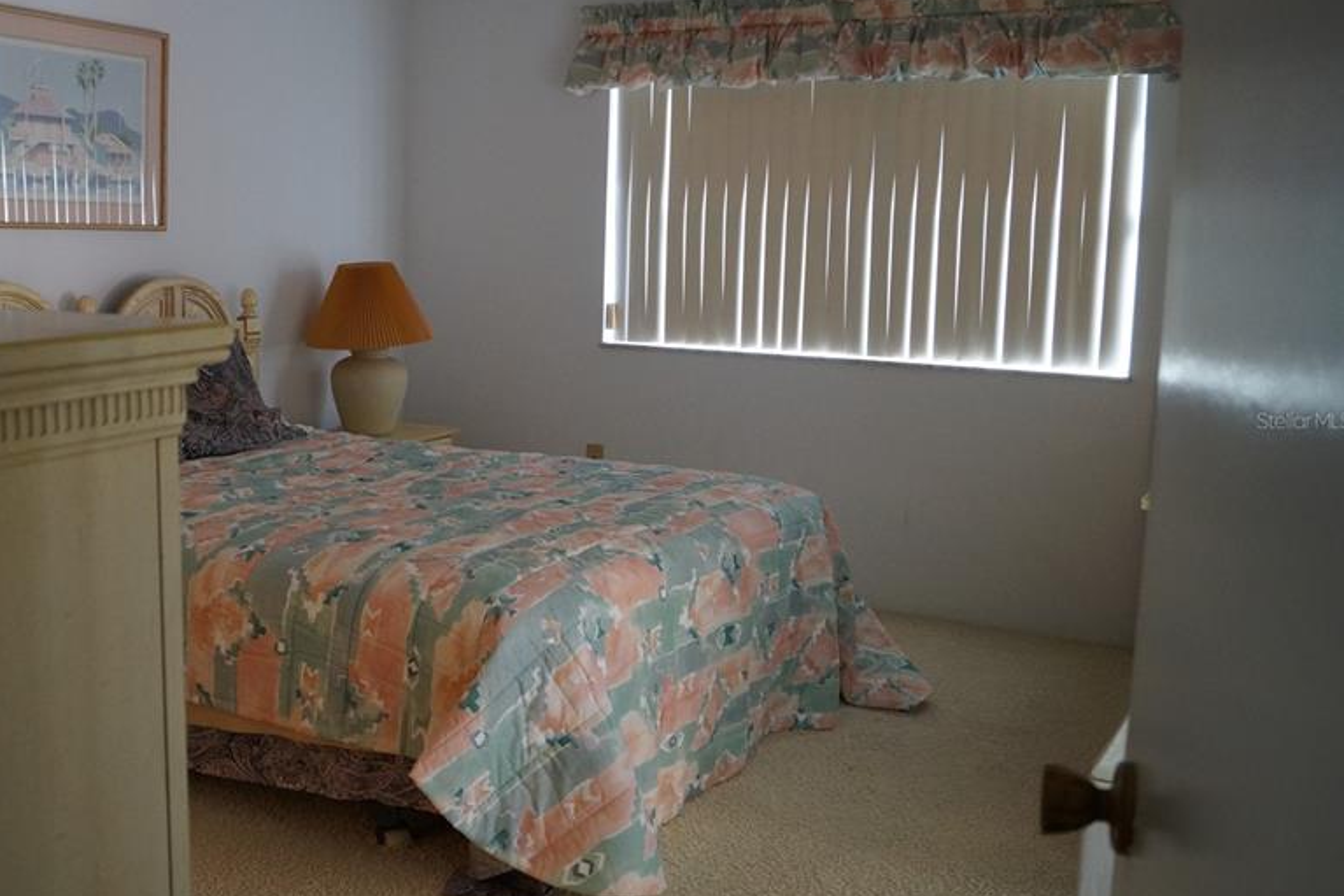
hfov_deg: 52.2
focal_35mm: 36
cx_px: 460
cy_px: 420
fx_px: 1344
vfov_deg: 36.8
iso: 1000
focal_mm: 18
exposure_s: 1/160
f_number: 4
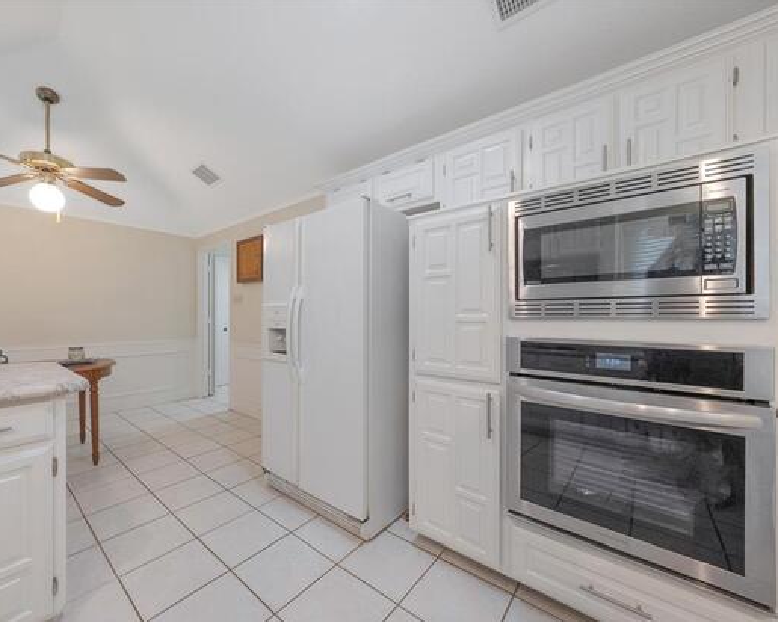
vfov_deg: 88.0
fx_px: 322
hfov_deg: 100.5
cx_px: 358
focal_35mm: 14
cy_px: 319
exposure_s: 1/30
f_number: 9
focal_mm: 12
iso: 800
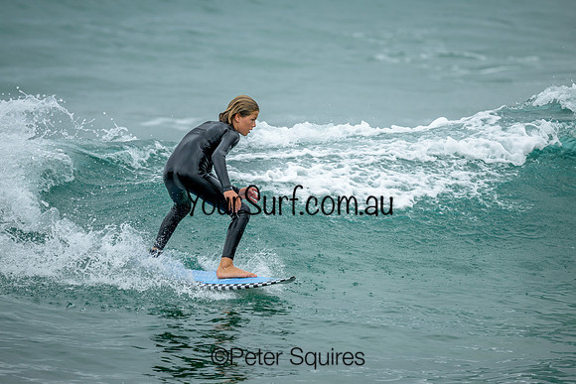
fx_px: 13543
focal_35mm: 846
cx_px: 271
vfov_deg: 1.6
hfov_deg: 2.4
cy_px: 181
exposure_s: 1/2000
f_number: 6.3
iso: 320
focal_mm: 800
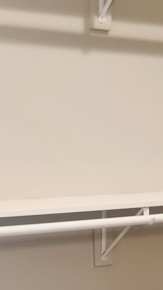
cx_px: 117
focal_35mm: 88
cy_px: 301
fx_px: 676
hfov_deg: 13.7
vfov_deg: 23.1
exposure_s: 1/120
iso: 250
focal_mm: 5.4
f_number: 1.8
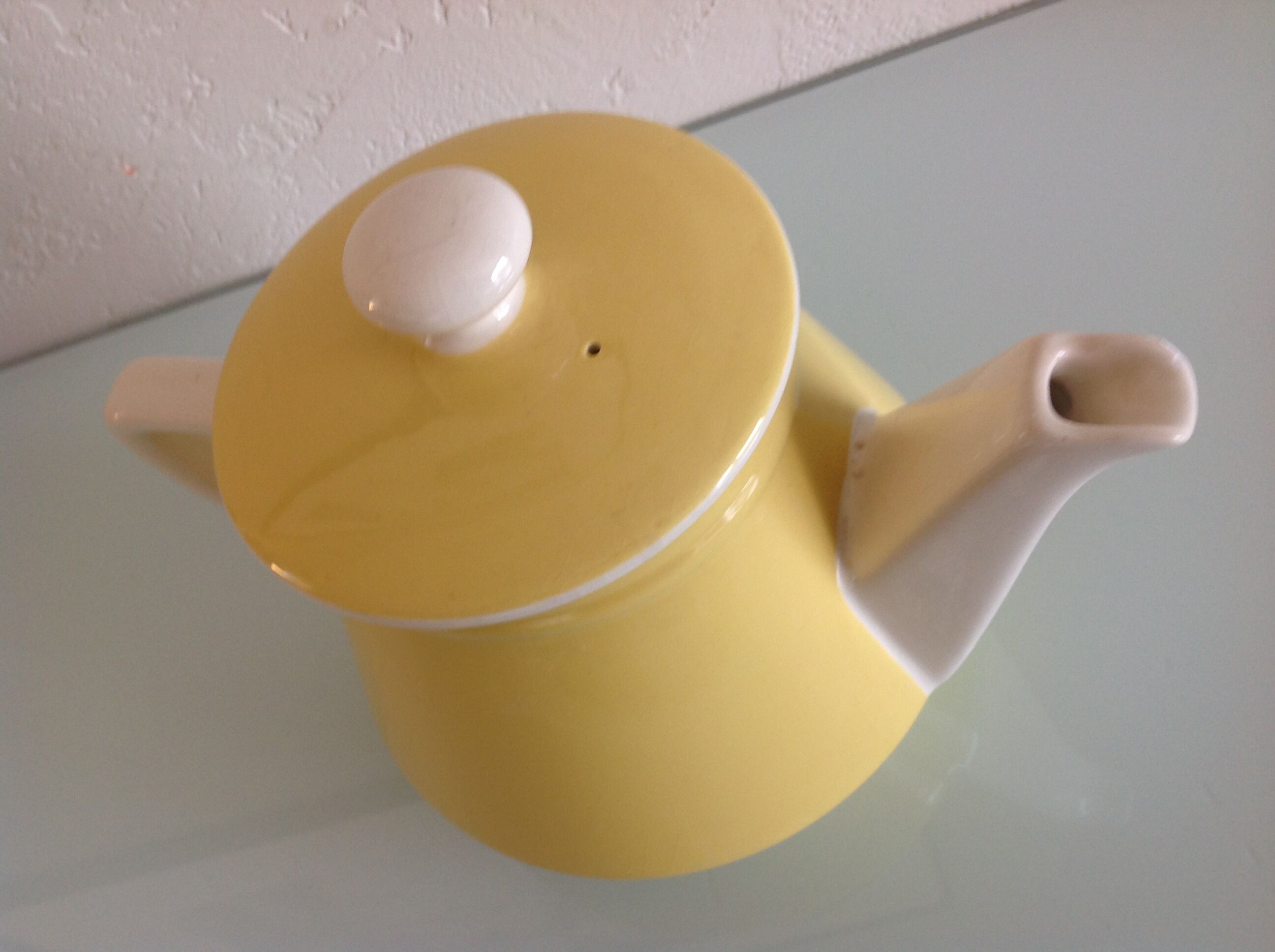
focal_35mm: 35
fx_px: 1287
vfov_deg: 40.6
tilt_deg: -55.9
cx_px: 638
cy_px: 476
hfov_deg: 52.7
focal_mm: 4.28
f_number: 2.4
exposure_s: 1/17
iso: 50
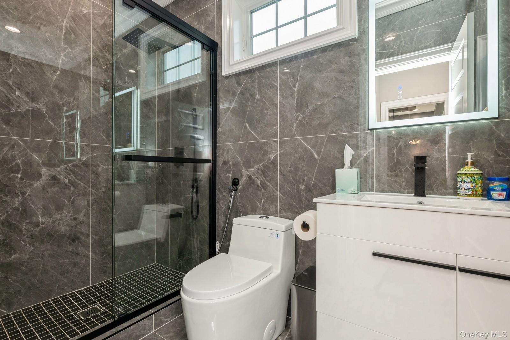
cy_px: 170
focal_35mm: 16
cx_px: 255
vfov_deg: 72.0
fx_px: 234
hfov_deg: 95.0
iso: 400
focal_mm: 16.5
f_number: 11
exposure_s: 1/15
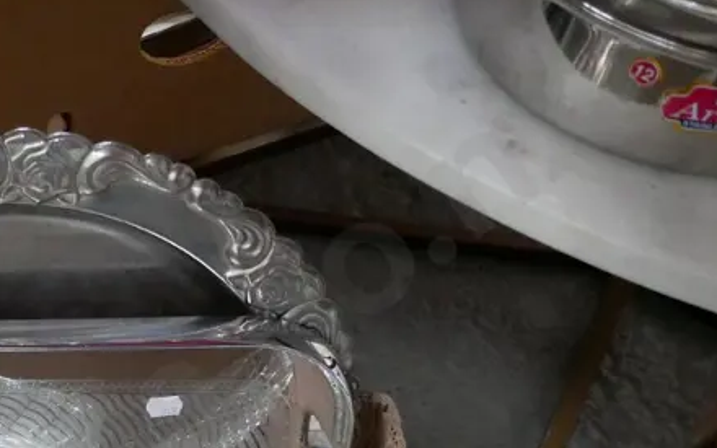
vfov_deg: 16.5
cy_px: 604
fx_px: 1446
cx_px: -83
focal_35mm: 74
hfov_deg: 25.7
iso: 3200
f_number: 4
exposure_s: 1/40
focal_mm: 15
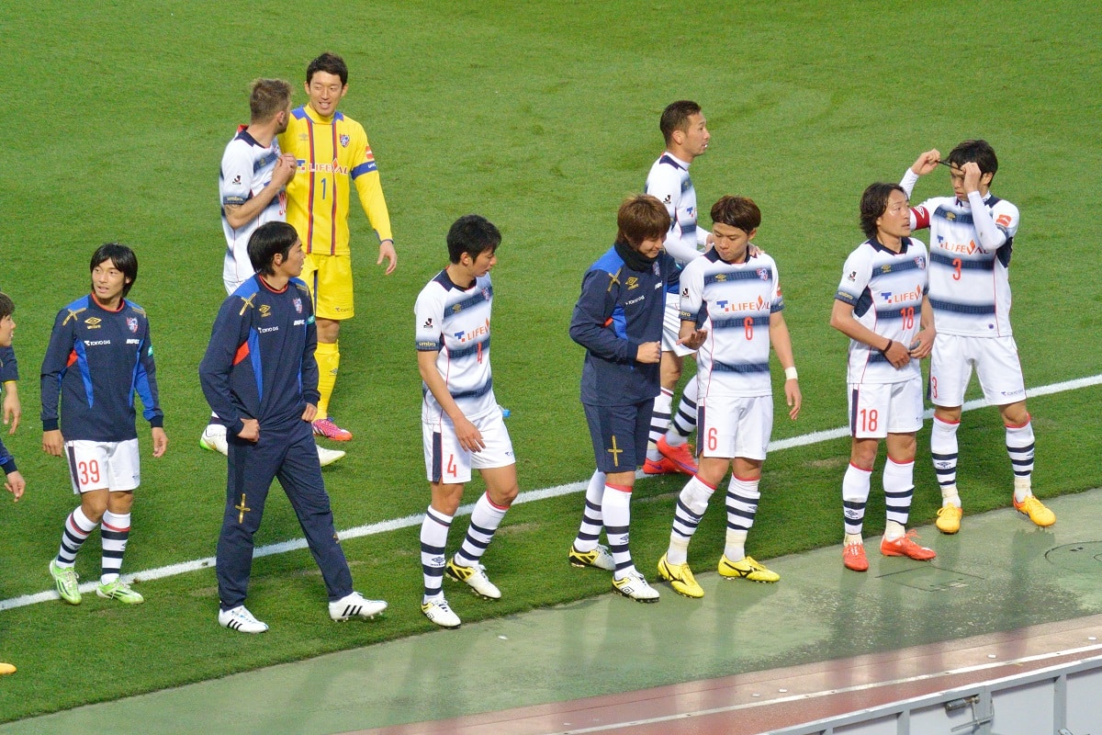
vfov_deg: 4.6
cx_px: 551
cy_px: 368
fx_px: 9091
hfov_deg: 6.9
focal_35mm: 297
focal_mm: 110
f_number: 5.6
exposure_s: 1/200
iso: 1100
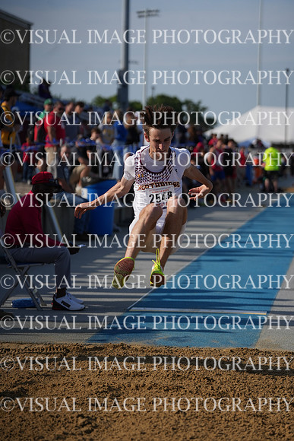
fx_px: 1640
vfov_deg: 15.3
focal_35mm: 134
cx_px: 147
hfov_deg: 10.2
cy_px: 220
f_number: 4
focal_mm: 134
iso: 400
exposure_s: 1/6400
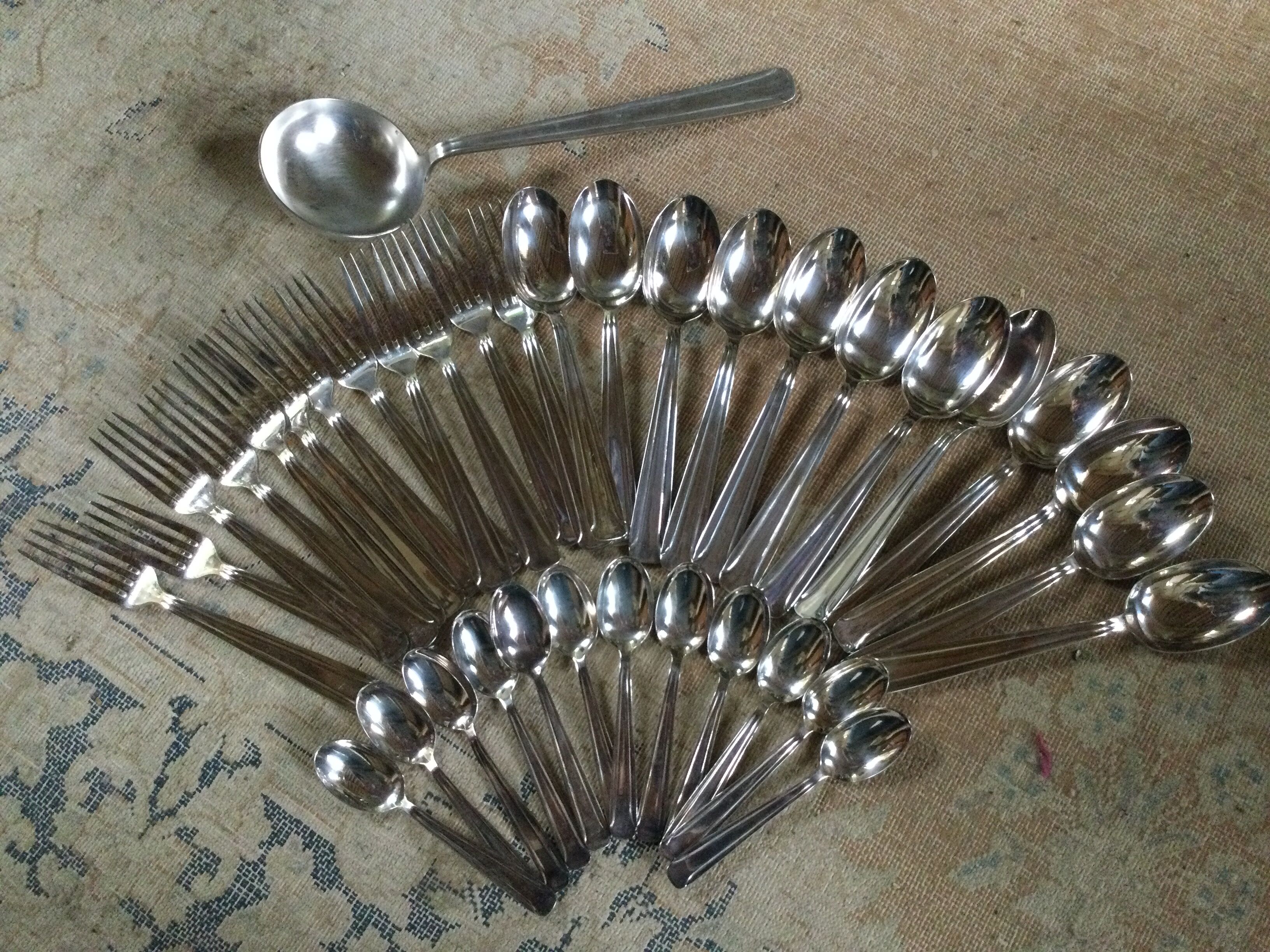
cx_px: 635
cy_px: 476
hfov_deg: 58.4
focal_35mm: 31
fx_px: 1137
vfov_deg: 45.4
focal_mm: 3.3
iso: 250
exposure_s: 1/25
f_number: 2.4
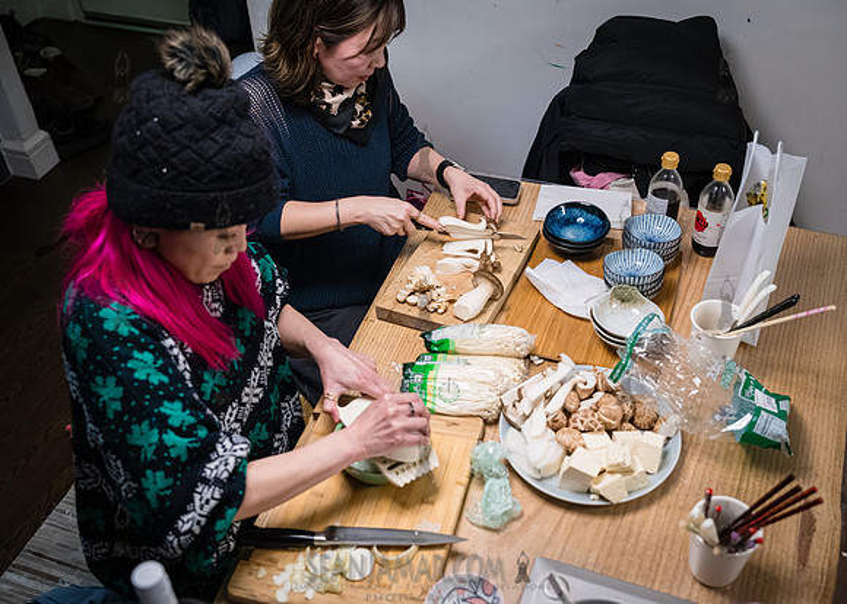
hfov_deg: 51.2
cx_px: 454
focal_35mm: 37
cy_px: 302
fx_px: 883
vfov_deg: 37.8
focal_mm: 35
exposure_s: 1/640
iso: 8000
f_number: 3.2
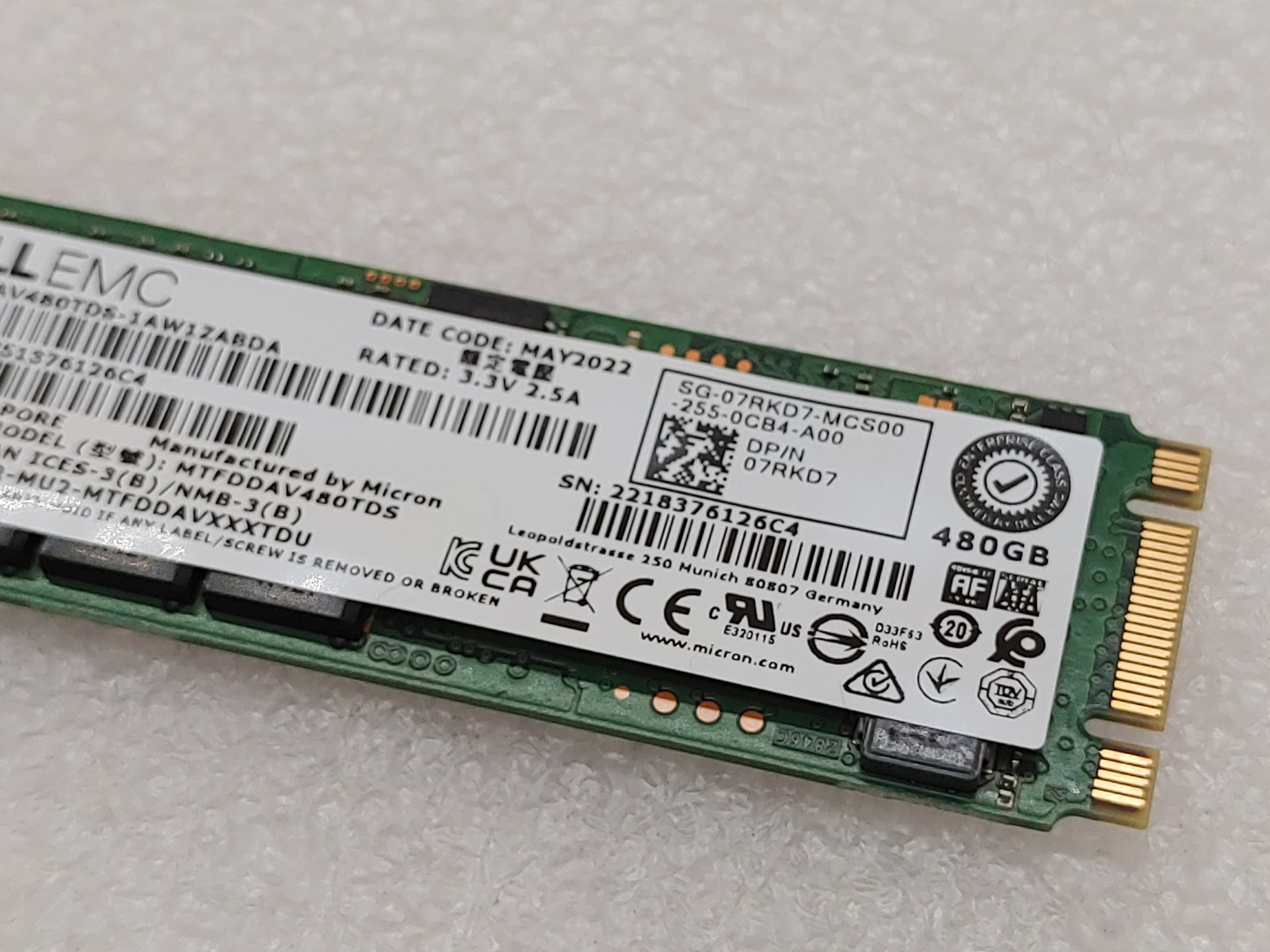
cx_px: 635
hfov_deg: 29.0
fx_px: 2458
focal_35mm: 67
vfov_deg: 21.9
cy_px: 476
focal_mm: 4.36
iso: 50
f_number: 1.8
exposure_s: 1/235
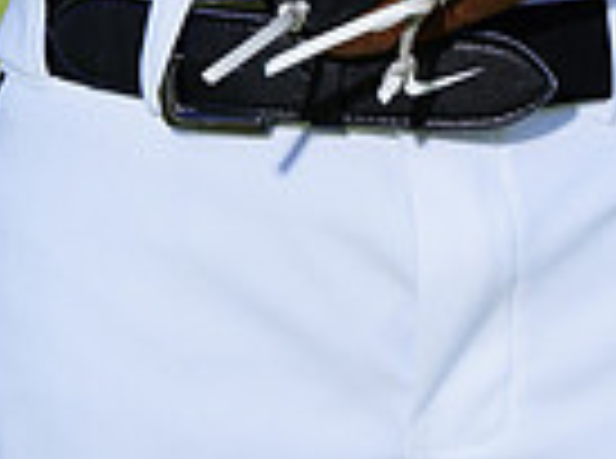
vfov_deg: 2.0
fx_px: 13045
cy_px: -842
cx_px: 465
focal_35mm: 735
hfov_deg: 2.7
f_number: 6.3
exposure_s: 1/250
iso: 100
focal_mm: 180
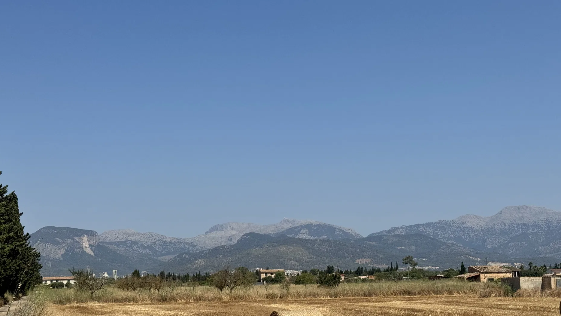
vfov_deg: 21.4
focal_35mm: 56
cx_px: 282
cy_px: 192
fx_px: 833
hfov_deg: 37.2
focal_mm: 6.76
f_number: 1.78
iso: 64
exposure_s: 1/7937
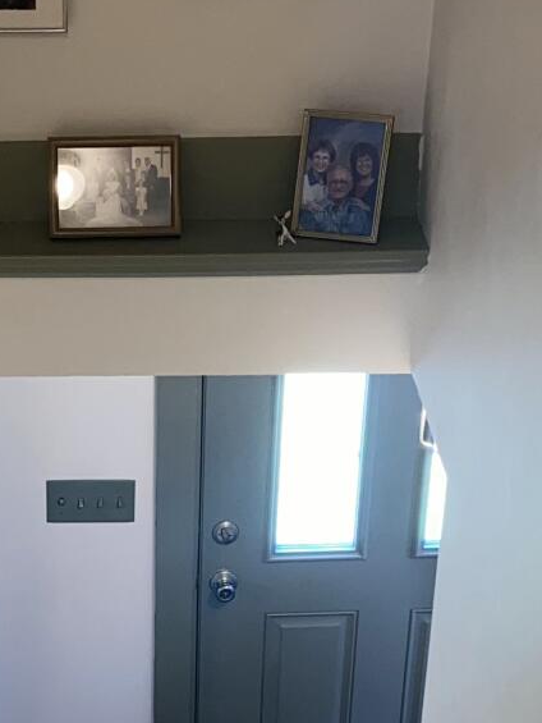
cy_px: 590
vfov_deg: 21.0
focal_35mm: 92
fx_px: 1920
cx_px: 70
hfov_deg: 15.9
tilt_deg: -32.0
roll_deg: +1.3
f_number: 1.8
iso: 32
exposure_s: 1/17
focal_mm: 4.25
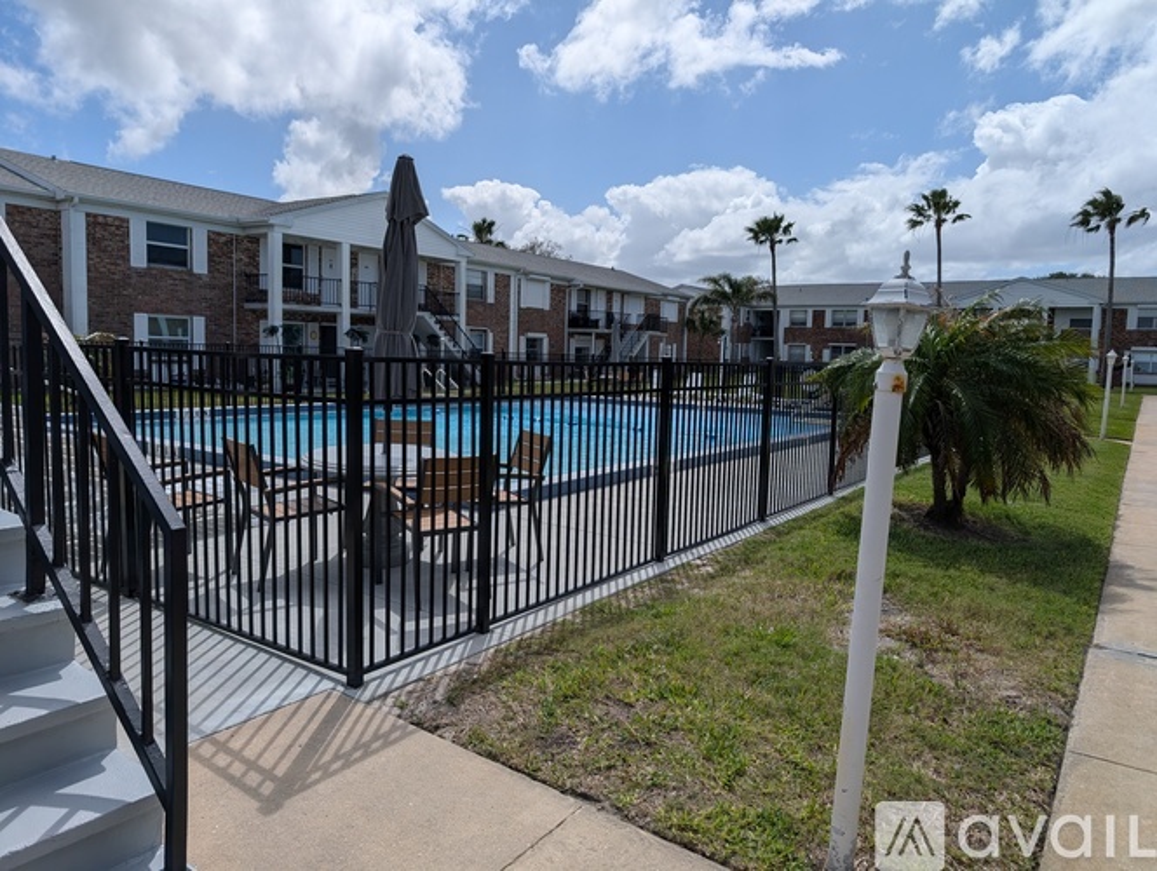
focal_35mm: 24
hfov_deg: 71.5
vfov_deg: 56.9
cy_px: 436
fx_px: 803
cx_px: 578
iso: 21
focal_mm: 6.9
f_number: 1.68
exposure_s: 1/2481
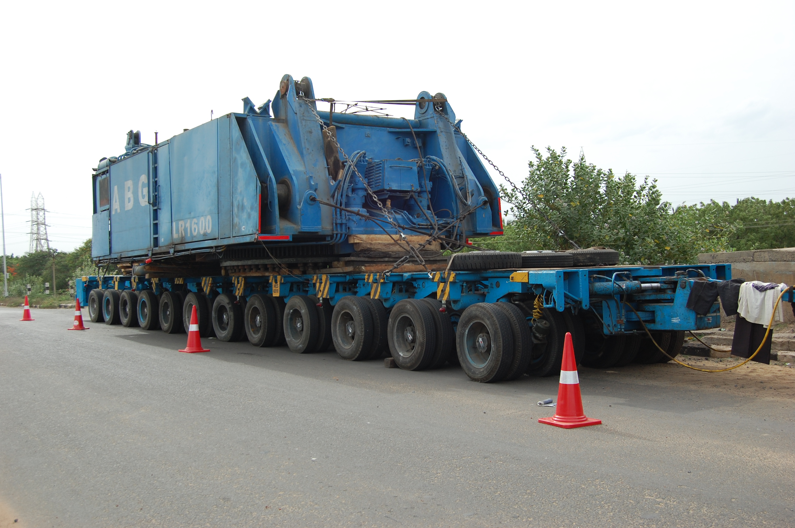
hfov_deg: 49.6
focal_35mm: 39
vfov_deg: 34.1
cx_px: 398
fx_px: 860
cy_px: 264
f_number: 6.3
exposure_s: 1/320
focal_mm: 26
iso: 200
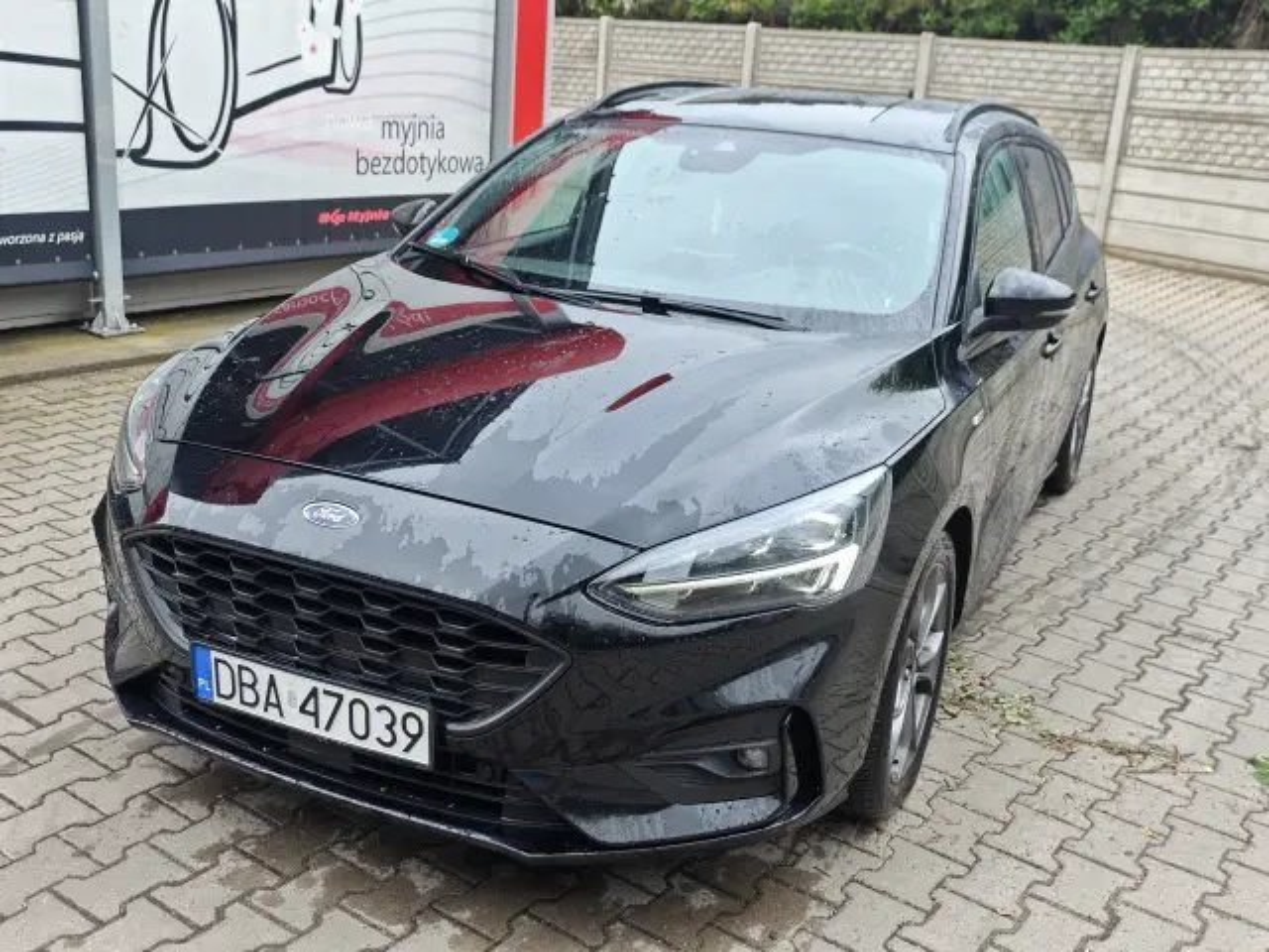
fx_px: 1283
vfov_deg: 40.7
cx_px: 634
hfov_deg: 52.6
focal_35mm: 35
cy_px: 476
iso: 50
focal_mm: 8.72
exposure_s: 1/115
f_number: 2
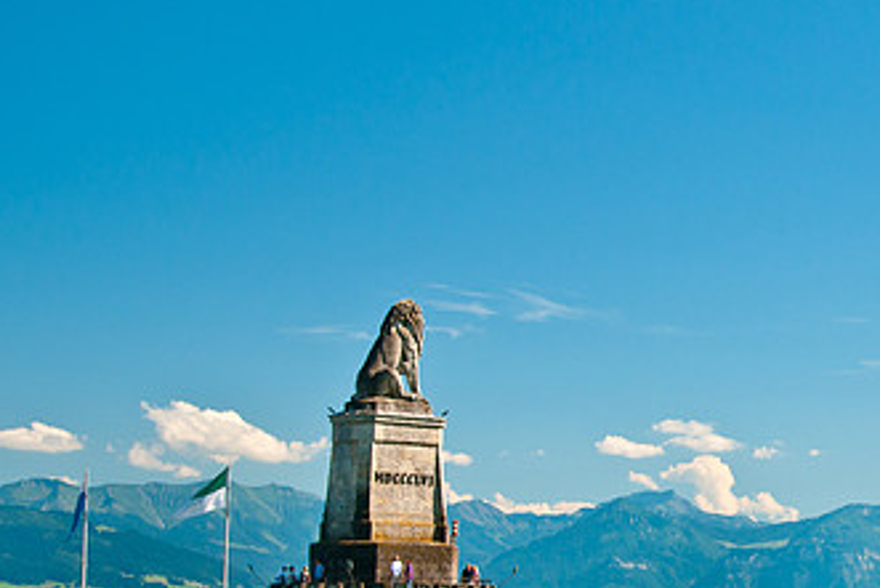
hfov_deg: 19.2
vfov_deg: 13.0
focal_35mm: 105
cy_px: 368
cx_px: 742
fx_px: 2568
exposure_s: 1/60
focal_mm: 40
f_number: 11
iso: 200
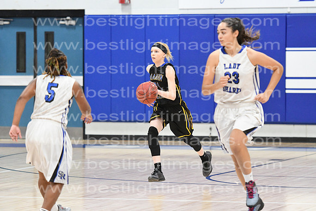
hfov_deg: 9.8
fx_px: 1844
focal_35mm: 210
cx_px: 158
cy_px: 106
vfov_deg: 6.5
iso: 5000
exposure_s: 1/640
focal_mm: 140
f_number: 3.2
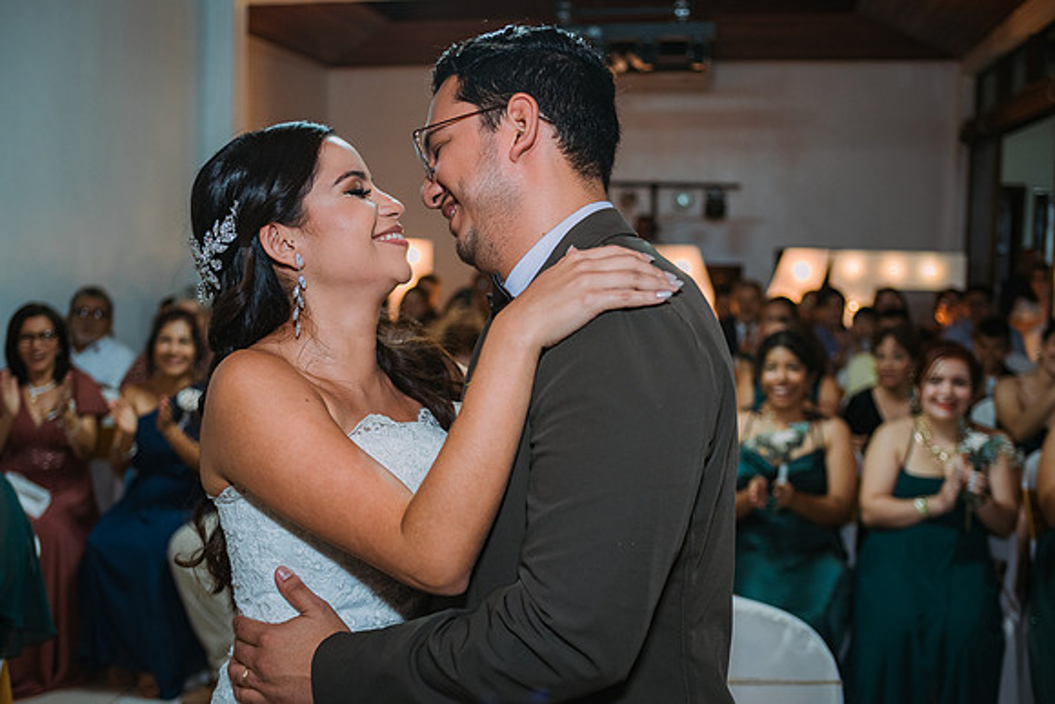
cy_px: 337
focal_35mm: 37
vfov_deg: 35.7
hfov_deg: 51.6
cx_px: 499
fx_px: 1092
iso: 1000
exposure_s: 1/125
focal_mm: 35
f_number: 2.8
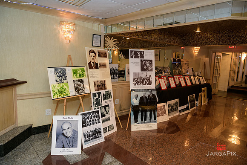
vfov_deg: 53.2
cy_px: 82
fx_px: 165
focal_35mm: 24
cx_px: 124
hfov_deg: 73.7
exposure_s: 1/125
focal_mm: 24
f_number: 3.2
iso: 1600
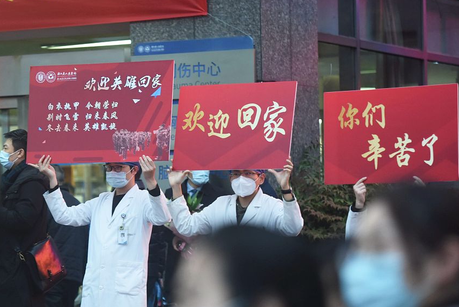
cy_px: 177
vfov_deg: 8.4
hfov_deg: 12.5
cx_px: 149
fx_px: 2092
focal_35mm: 164
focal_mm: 116
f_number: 2.8
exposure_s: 1/160
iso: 2000
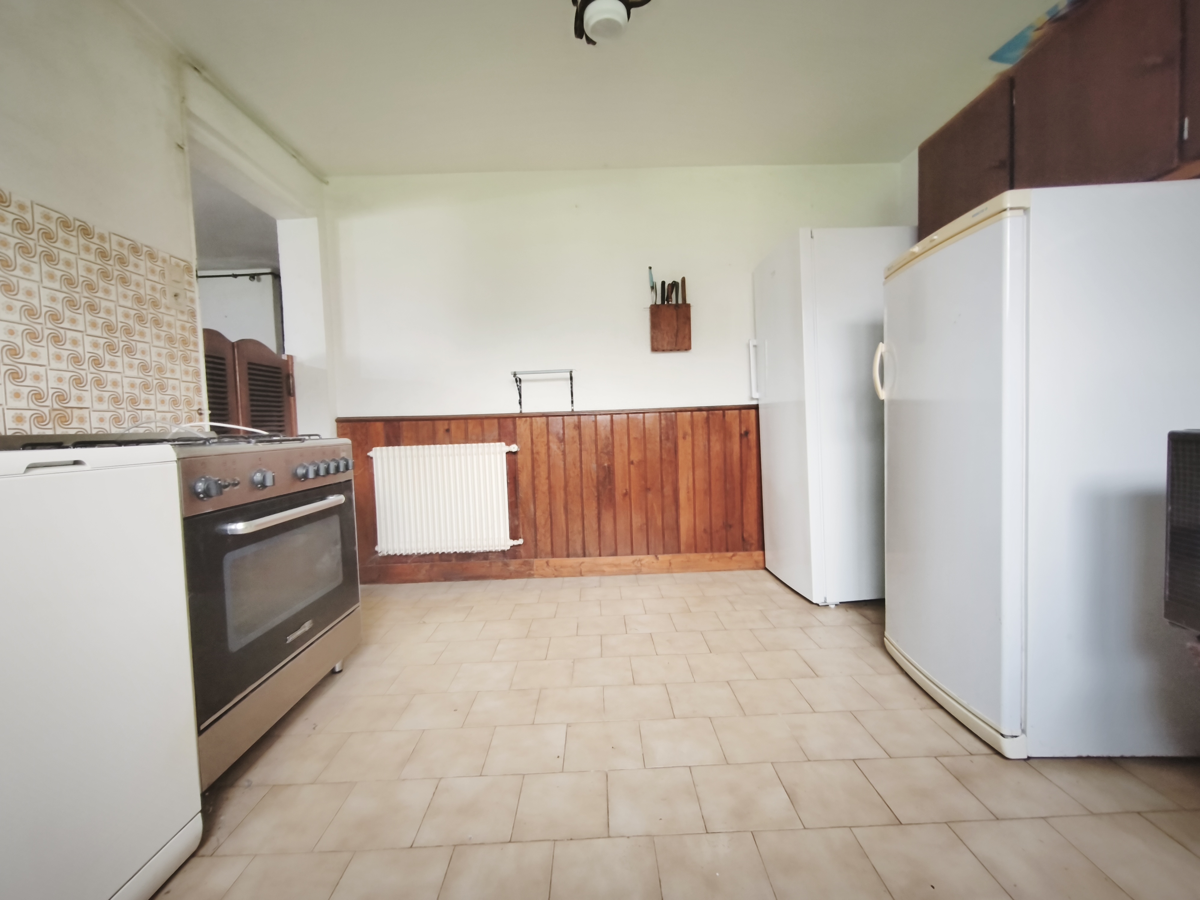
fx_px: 520
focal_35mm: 15
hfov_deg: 98.2
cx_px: 600
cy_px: 450
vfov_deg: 81.7
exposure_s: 1/5
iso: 80
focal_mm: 1.91
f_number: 2.2
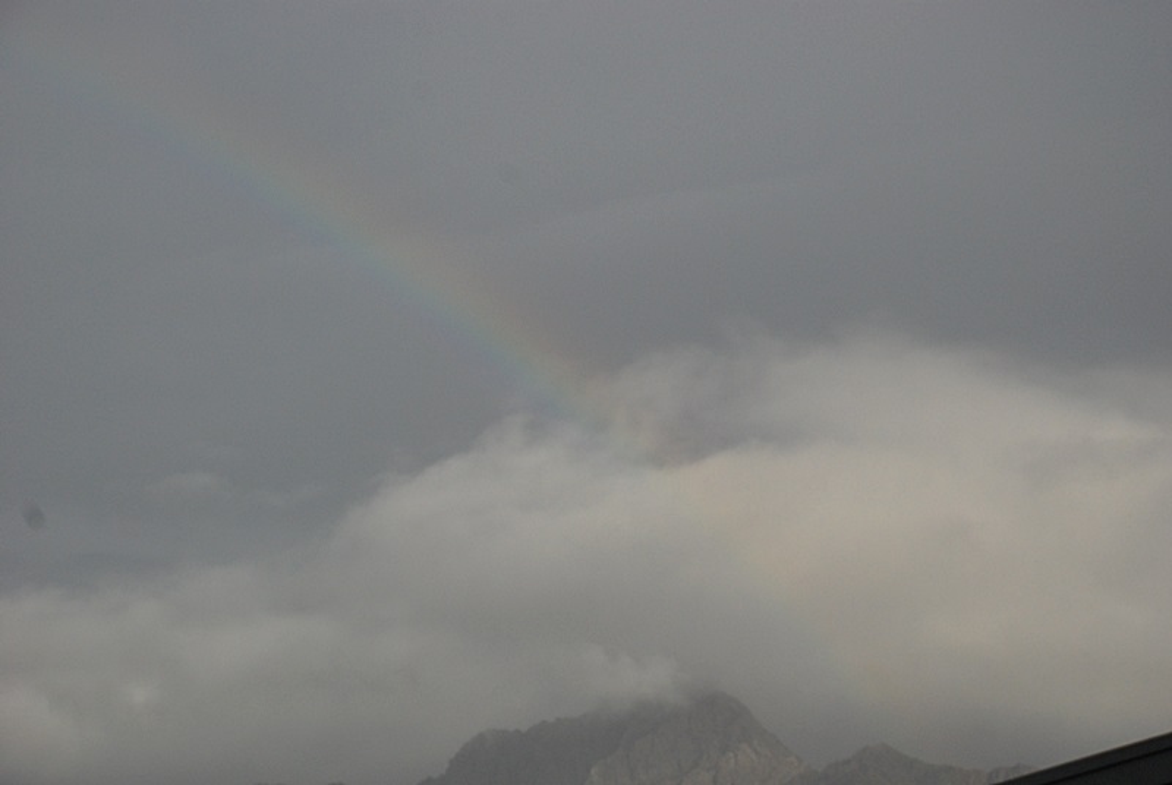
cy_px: 392
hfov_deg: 26.0
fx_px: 2543
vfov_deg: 17.6
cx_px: 586
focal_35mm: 78
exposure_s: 1/1600
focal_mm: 52
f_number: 6.3
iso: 400
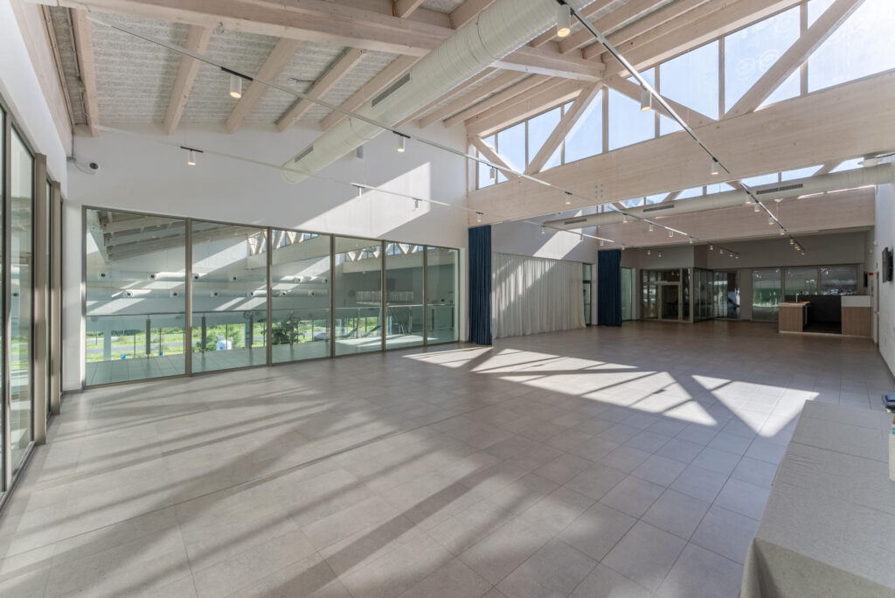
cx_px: 448
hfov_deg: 104.2
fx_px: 348
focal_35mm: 14
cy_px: 299
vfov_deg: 81.3
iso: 640
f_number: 9
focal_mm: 14
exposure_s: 1/1600
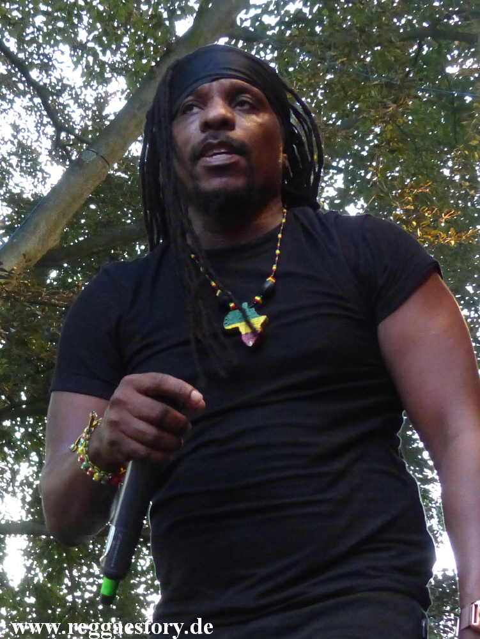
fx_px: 905
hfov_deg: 29.7
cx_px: 240
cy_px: 320
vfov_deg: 38.9
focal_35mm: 49
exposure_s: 1/160
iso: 800
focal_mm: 8.7
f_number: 2.8
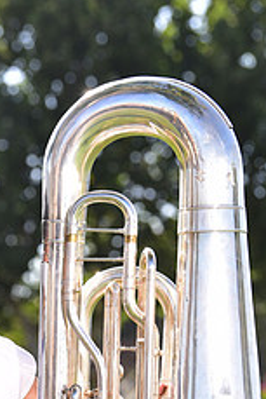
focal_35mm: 329
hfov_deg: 4.2
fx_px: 3641
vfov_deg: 6.2
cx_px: 36
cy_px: 463
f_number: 5
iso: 100
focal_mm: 130
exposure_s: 1/250
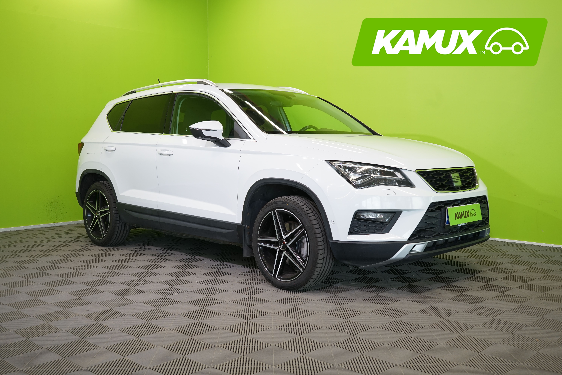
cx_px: 281
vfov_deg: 35.9
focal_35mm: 37
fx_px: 578
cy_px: 188
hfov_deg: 51.9
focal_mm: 37
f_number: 6.3
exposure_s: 1/40
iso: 500
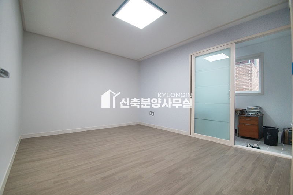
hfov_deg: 100.4
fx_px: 122
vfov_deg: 77.2
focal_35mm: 15
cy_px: 98
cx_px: 146
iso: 800
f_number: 3.5
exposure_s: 1/100
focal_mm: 10
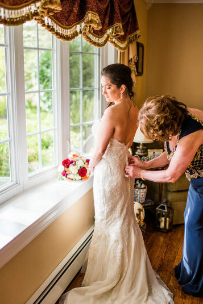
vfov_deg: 41.8
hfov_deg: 28.6
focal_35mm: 47
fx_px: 397
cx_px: 120
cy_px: 176
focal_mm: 35
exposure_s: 1/640
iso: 250
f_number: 1.4
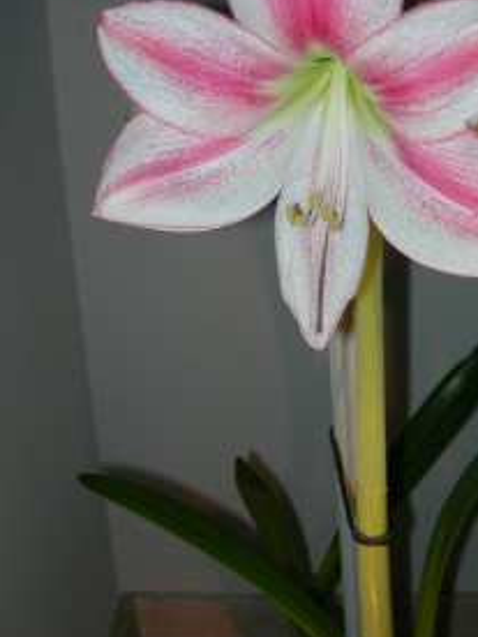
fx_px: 1013
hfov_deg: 26.5
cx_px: 307
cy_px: 240
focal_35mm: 55
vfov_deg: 34.8
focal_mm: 7.8
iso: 64
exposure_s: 1/60.1
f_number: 2.8
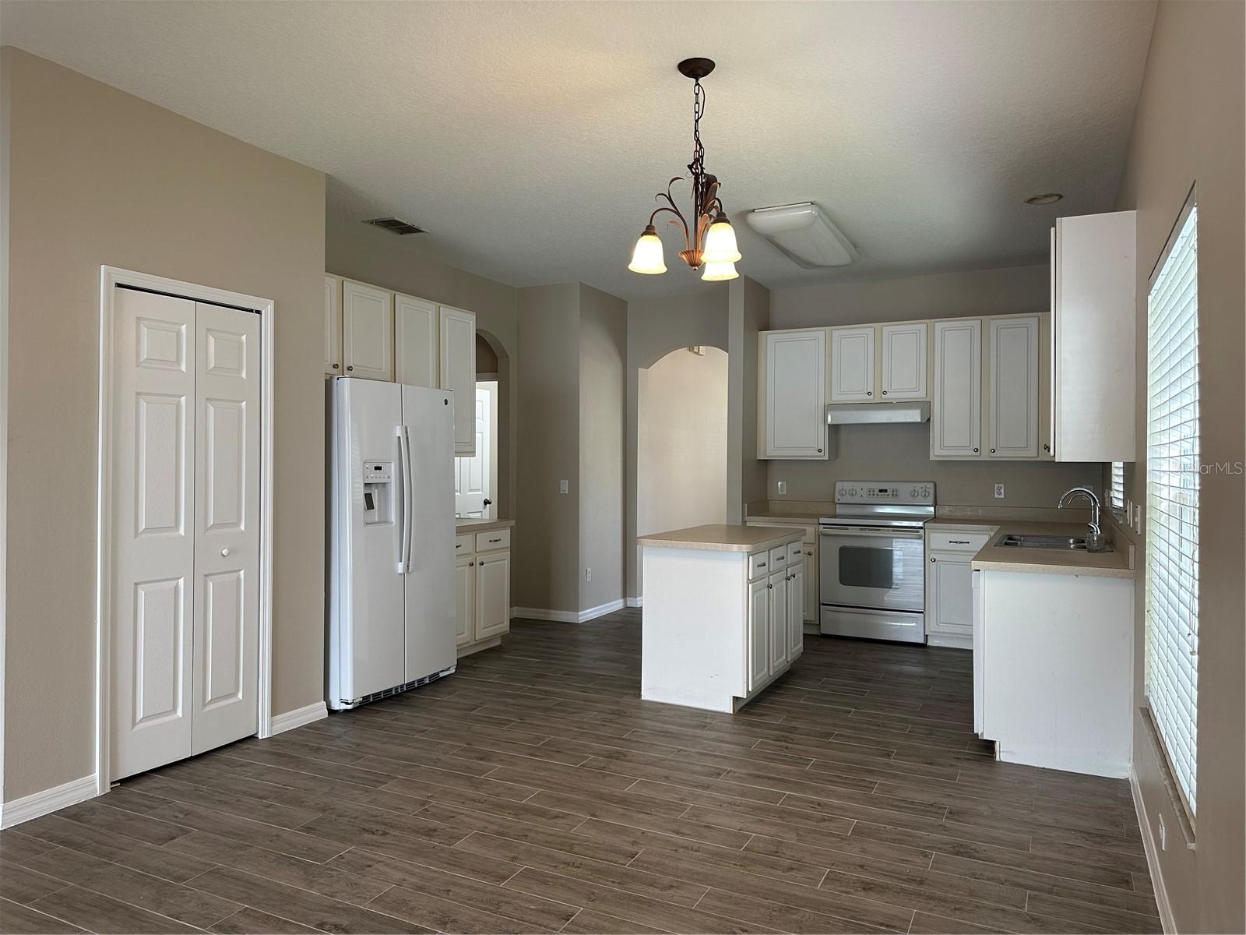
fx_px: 864
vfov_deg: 56.8
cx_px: 623
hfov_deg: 71.6
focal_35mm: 24
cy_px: 468
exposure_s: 1/120
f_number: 1.78
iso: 160
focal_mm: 6.86
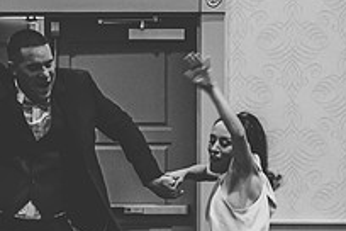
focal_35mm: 263
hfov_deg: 7.8
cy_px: 240
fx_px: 2528
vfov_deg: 5.2
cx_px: 207
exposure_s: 1/60
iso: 800
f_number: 2.8
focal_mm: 90
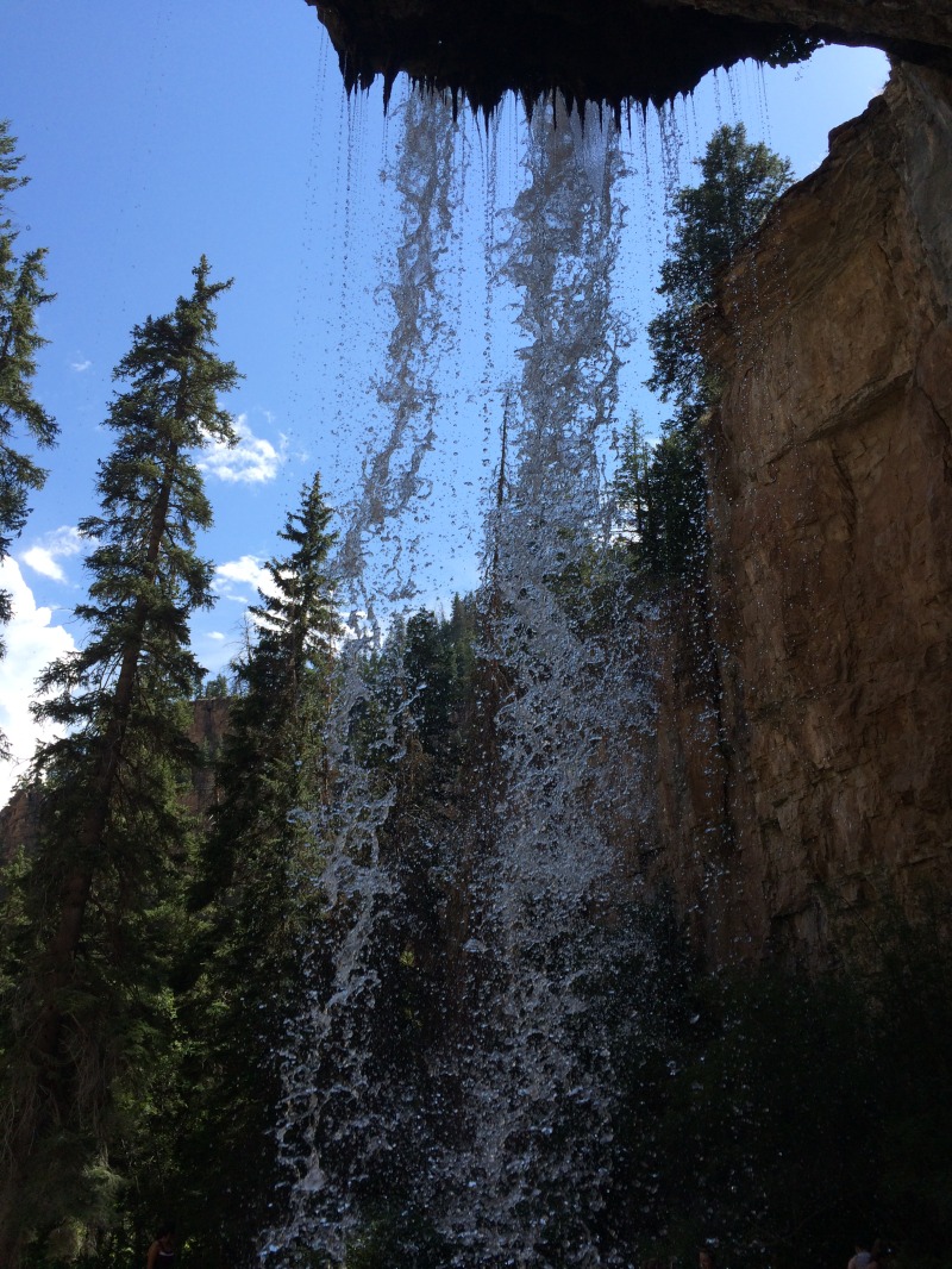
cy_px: 634
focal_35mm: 29
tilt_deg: +21.9
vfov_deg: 61.6
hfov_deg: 48.2
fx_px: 1063
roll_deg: +0.1
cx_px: 476
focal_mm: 4.15
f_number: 2.2
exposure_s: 1/1368
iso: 32
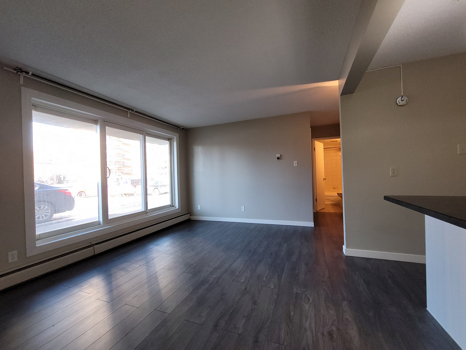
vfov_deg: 89.9
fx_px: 175
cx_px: 233
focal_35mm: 13
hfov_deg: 106.2
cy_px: 175
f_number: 2.2
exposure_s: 1/59
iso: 125
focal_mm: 2.2
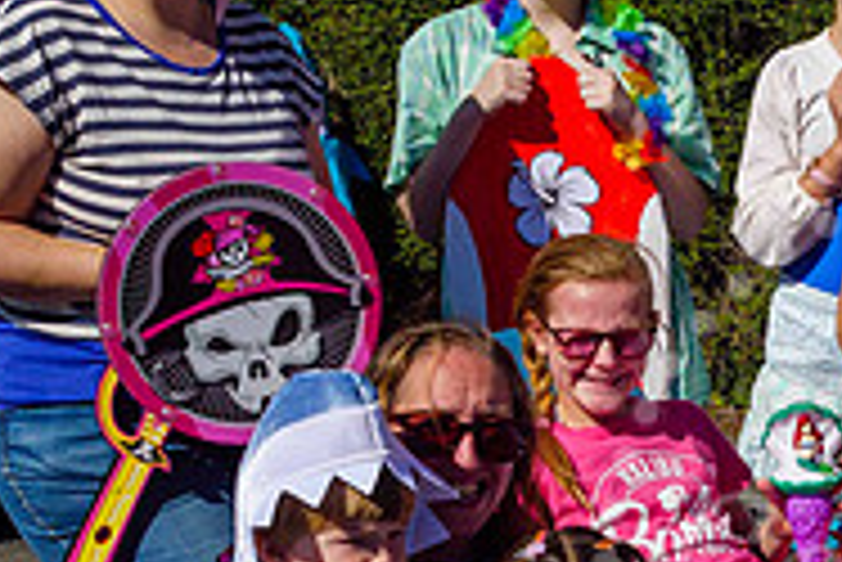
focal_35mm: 100
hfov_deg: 19.2
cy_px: 587
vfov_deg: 13.5
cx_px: 1022
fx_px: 2341
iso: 200
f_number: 4.5
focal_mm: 15
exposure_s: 1/3200
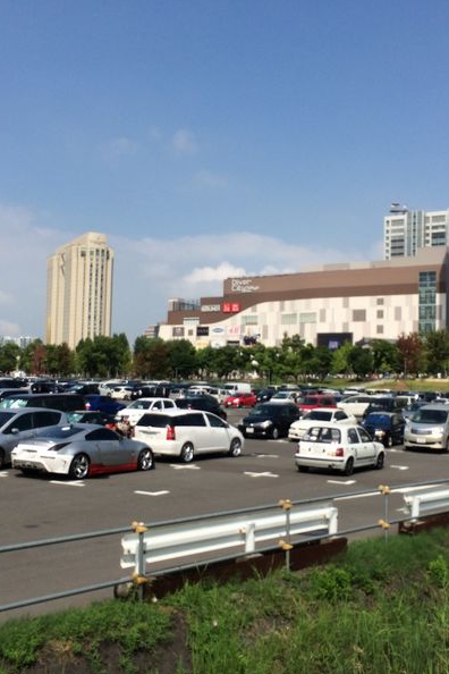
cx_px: 228
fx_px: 786
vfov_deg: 46.4
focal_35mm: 42
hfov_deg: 31.9
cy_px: 338
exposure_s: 1/3425
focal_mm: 4.12
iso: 40
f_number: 2.2
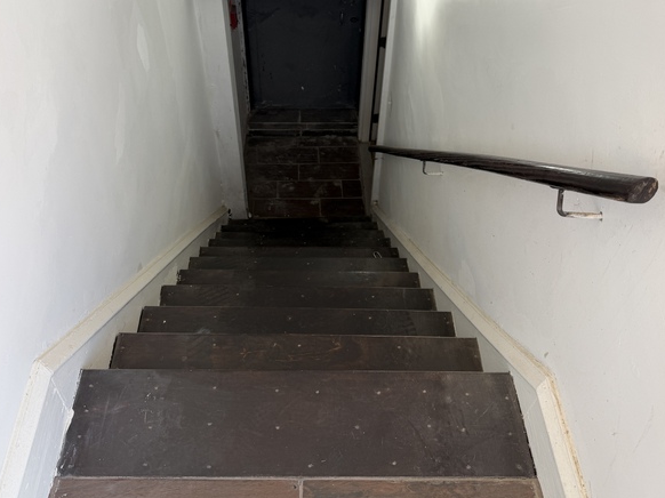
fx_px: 634
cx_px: 326
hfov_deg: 55.4
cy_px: 128
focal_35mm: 33
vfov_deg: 41.7
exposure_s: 1/120
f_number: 1.78
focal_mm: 6.76
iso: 50
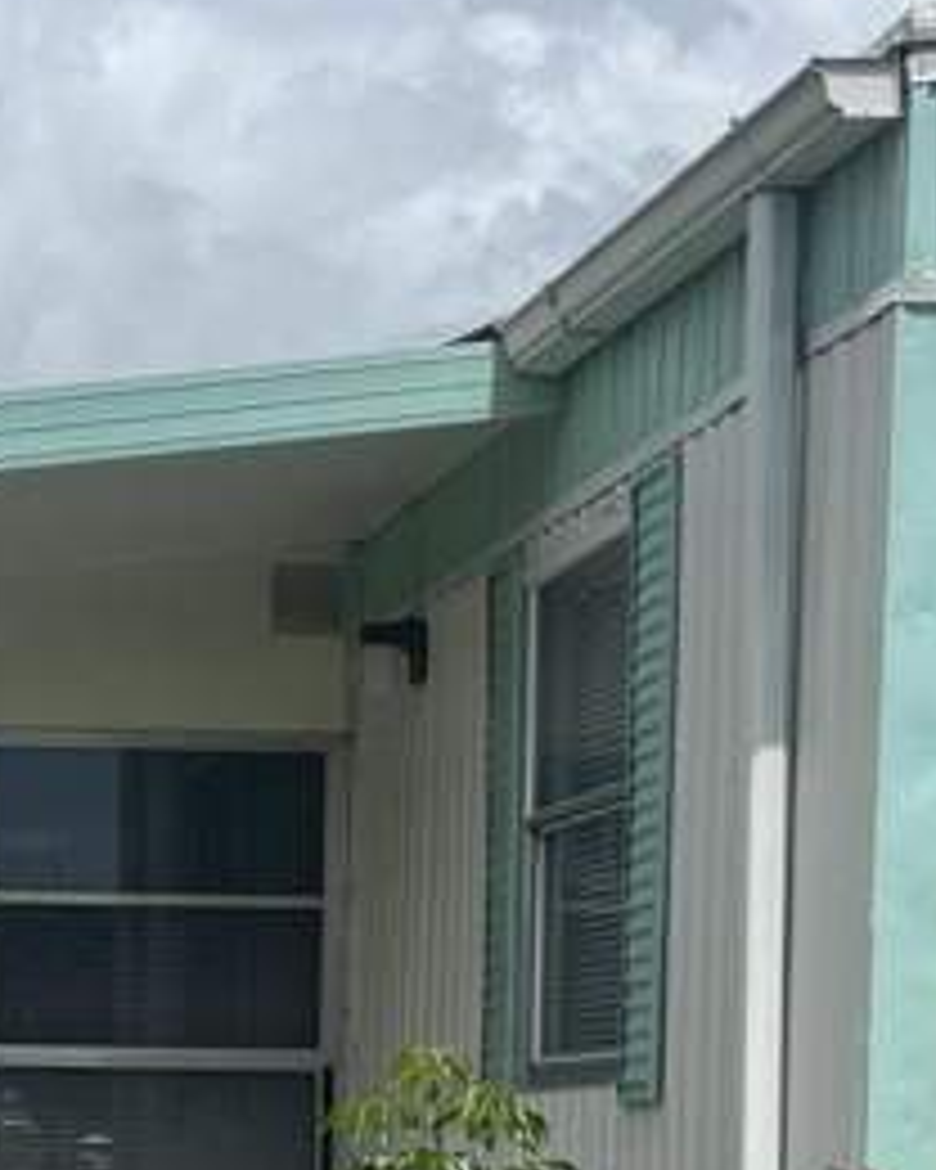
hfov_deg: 14.3
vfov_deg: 17.9
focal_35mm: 104
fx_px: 3601
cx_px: -248
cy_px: 1246
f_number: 1.5
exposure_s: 1/9434
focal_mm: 5.7
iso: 50
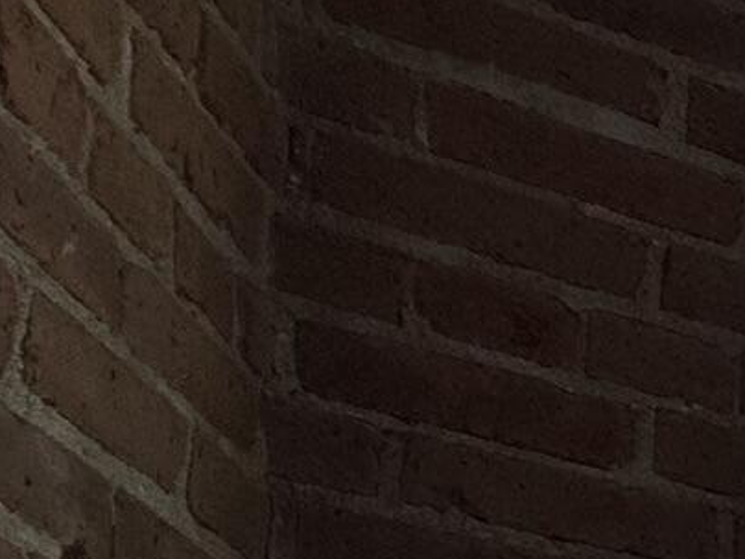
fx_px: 1528
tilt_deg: +1.2
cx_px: 1794
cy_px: 1103
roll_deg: -1.8
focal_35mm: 71
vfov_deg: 16.2
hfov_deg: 15.1
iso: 50
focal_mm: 2.22
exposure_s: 1/1167
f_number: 2.2
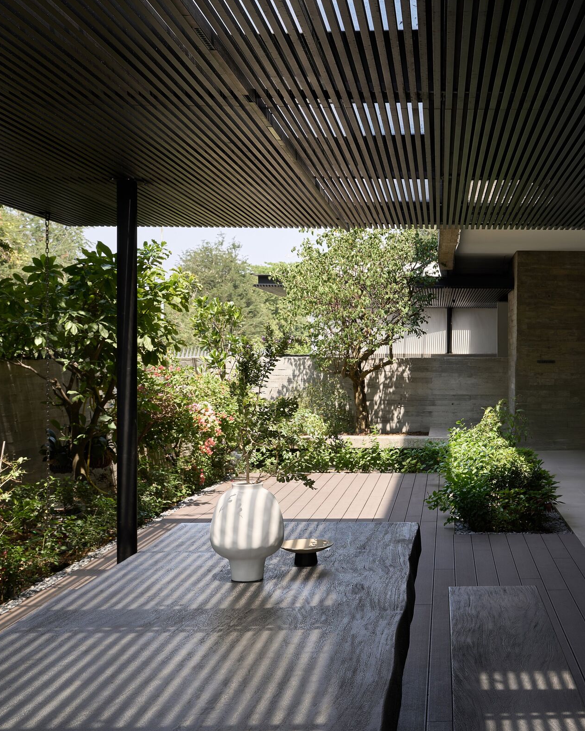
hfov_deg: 31.1
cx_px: 485
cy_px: 365
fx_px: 1017
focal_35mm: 47
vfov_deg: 39.5
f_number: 8
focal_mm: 33
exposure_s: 1/45
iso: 100
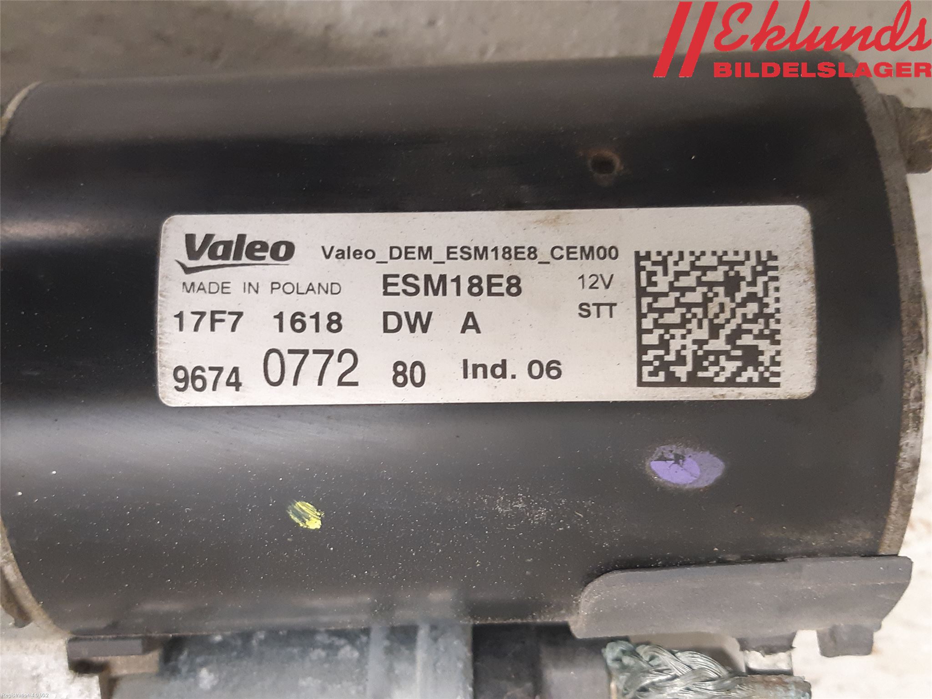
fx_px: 700
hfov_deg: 67.3
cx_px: 466
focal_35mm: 26
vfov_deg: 53.1
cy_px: 350
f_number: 1.7
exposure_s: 1/25
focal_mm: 3.93
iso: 250
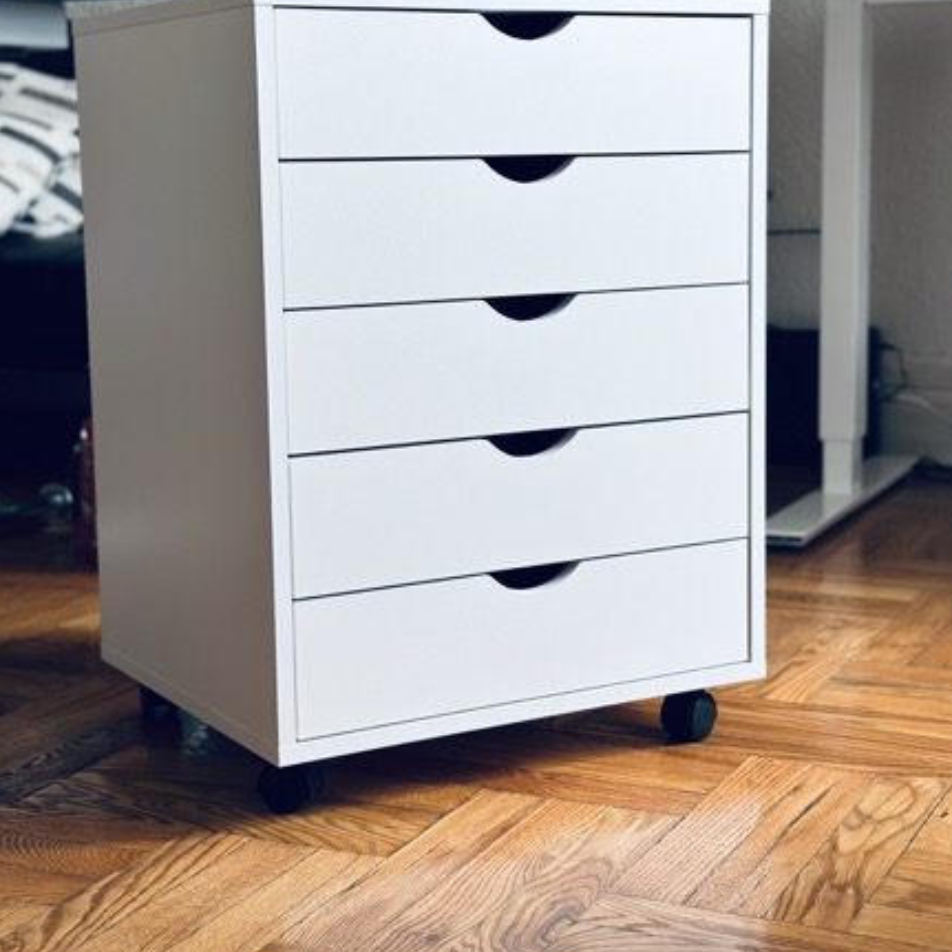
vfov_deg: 27.3
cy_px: 415
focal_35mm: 63
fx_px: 1960
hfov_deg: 27.3
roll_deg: -0.1
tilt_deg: -7.2
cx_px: 455
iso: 64
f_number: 1.78
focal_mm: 6.86
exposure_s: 1/162
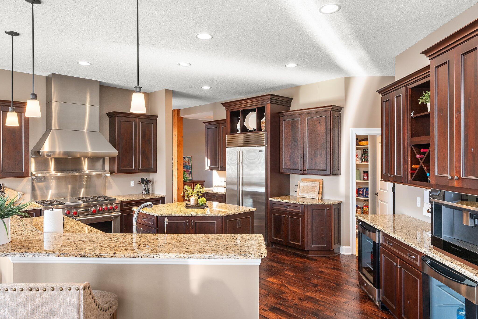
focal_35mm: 24
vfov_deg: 53.1
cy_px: 160
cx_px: 239
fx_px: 319
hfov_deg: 73.7
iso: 800
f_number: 10
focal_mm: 24
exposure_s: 1/6
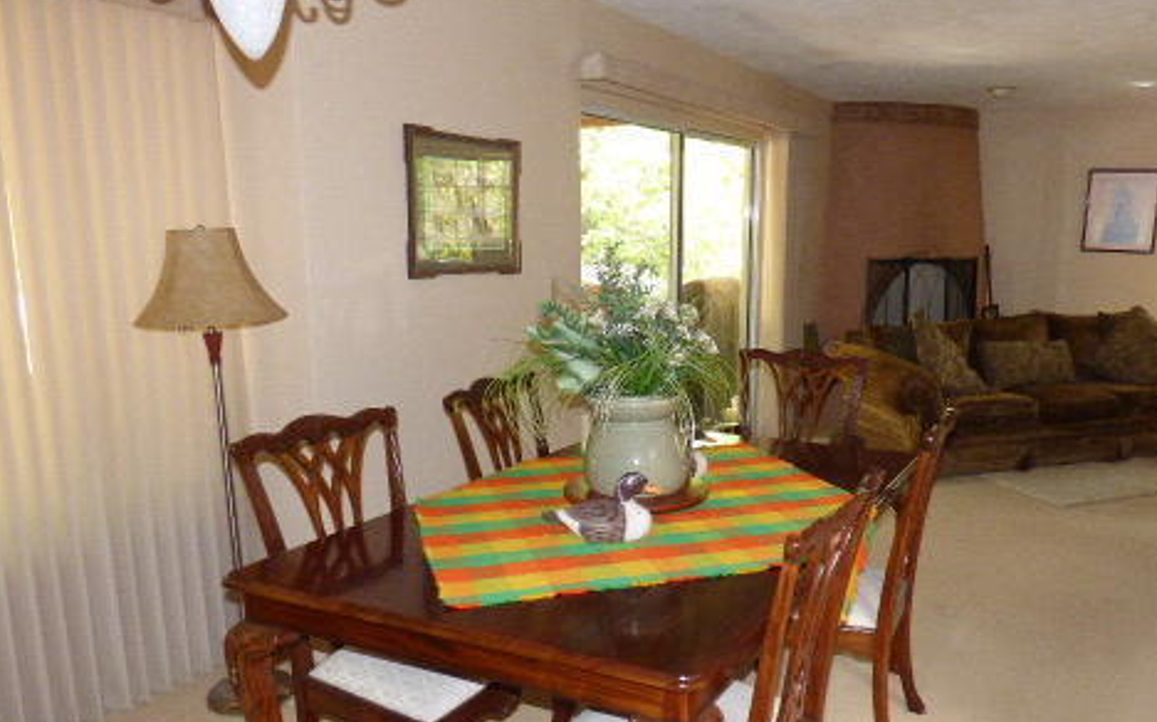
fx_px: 914
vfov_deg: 42.9
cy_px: 438
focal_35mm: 29
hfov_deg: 64.2
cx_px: 680
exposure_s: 1/60
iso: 500
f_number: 2.8
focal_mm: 3.58
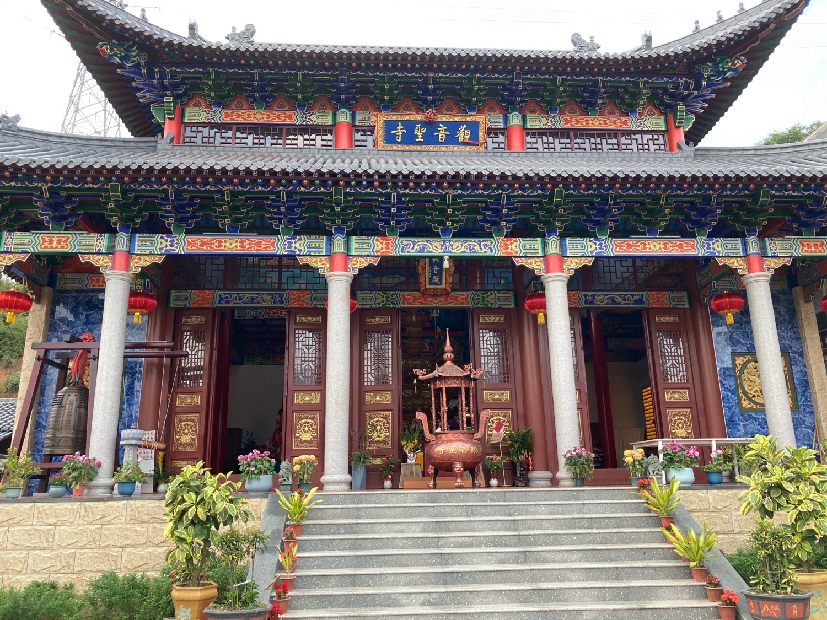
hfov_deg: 63.4
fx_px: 669
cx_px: 414
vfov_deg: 49.7
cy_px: 310
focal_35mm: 28
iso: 40
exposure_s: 1/121
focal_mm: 3.99
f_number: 1.8
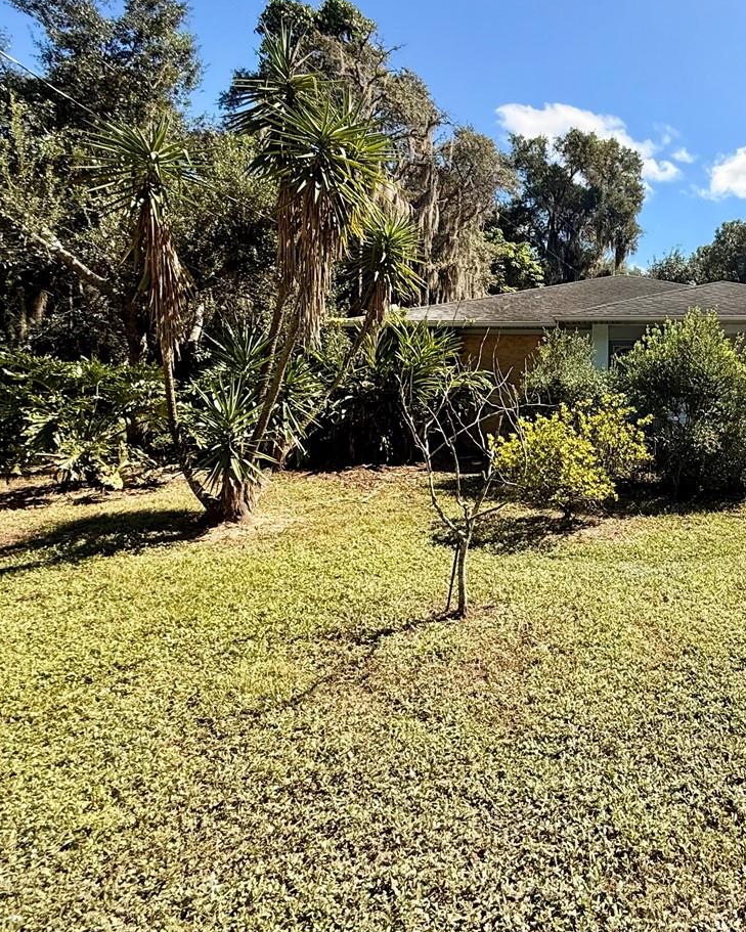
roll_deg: -0.7
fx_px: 662
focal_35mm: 24
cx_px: 614
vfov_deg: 69.8
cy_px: 386
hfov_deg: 54.1
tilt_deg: +1.1
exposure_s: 1/1795
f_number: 2.2
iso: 80
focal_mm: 2.22
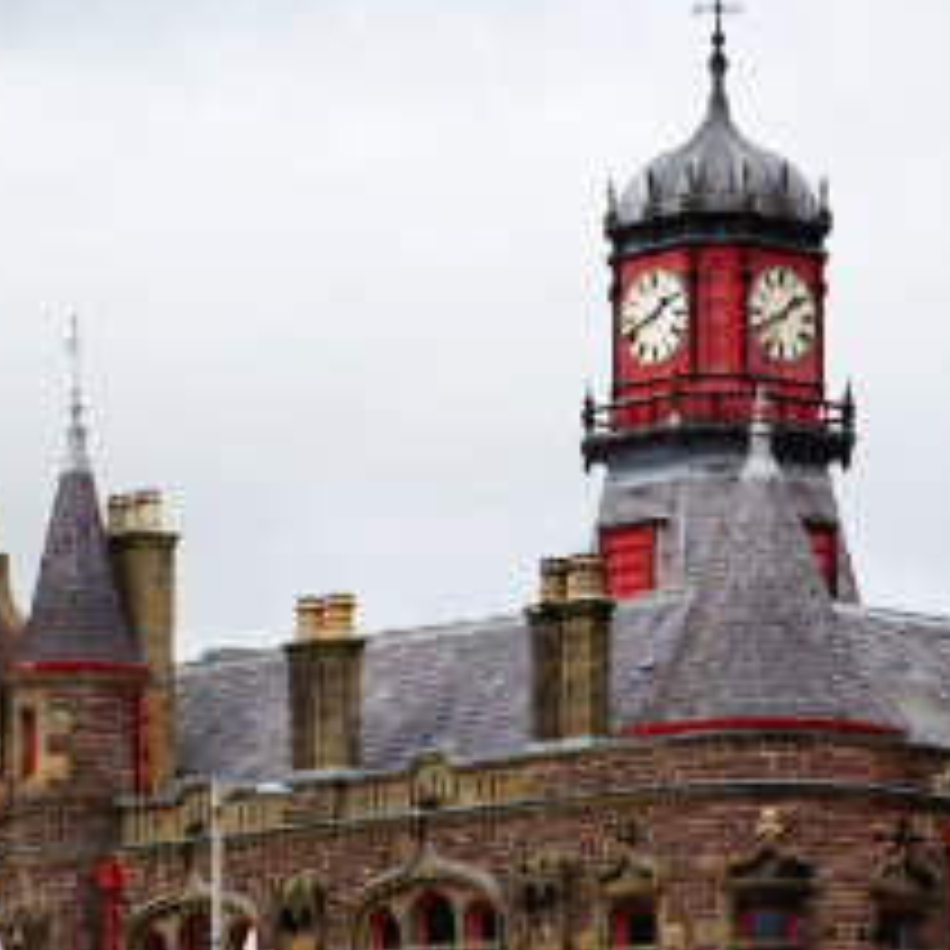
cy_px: 925
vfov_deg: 9.2
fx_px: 5856
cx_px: 5
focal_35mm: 189
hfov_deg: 9.2
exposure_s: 1/80
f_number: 13
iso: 100
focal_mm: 39
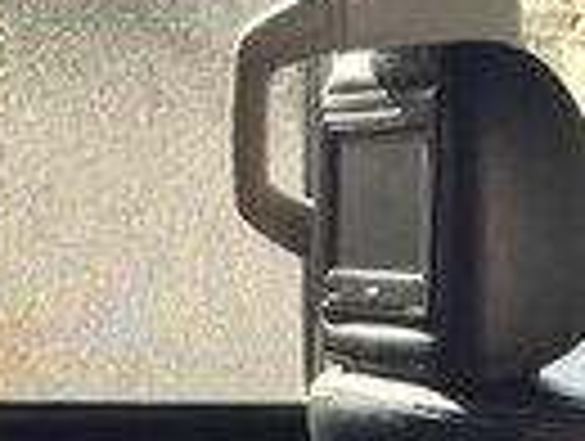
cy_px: 727
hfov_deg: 13.1
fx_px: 2489
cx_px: 706
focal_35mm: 147
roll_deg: +1.8
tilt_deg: -13.3
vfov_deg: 9.7
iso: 50
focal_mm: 4.15
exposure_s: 1/100
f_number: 2.2
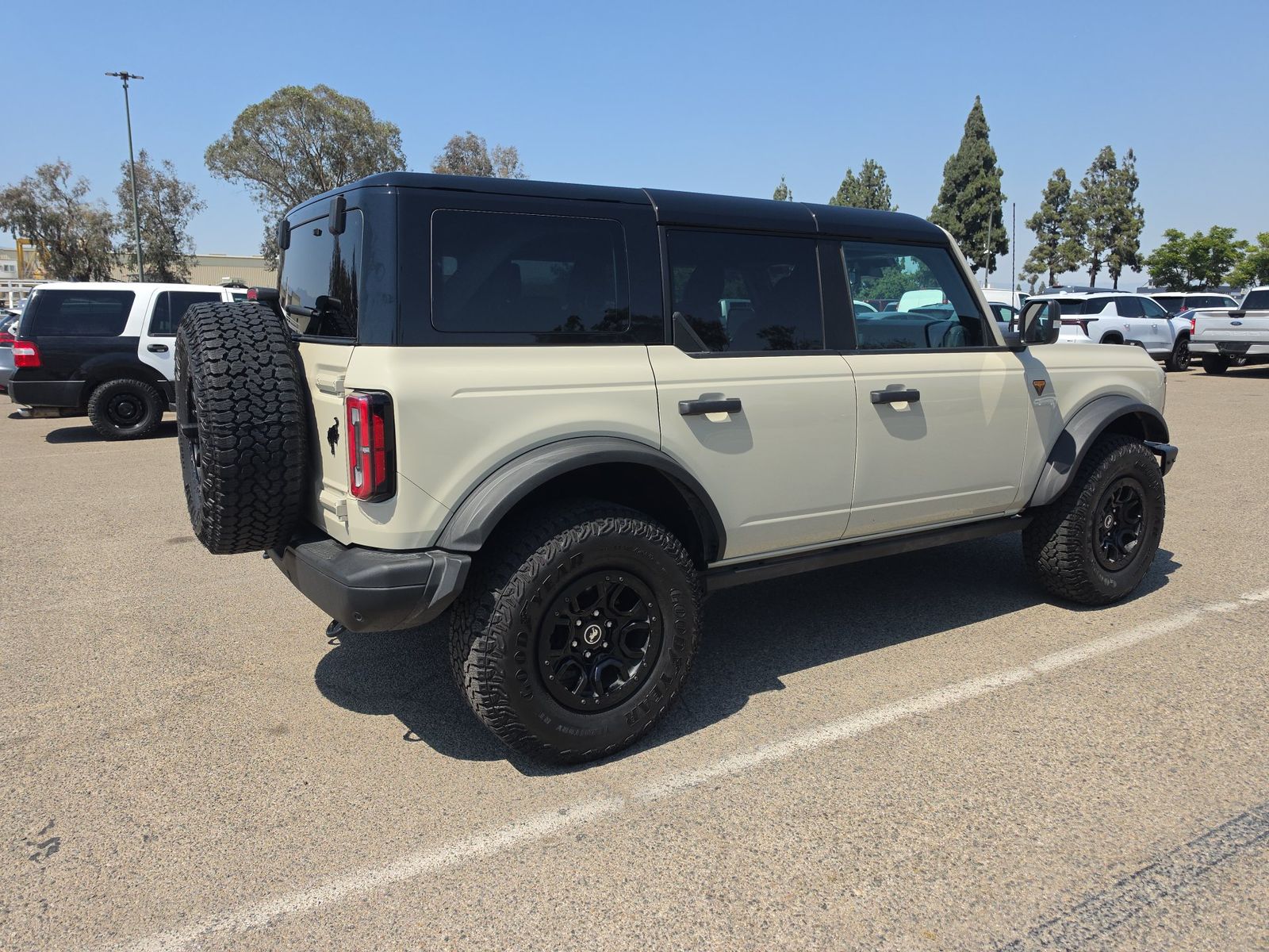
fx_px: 843
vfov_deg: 58.9
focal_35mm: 23
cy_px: 476
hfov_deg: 73.9
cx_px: 634
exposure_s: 1/5605
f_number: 1.4
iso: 64
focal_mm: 6.5
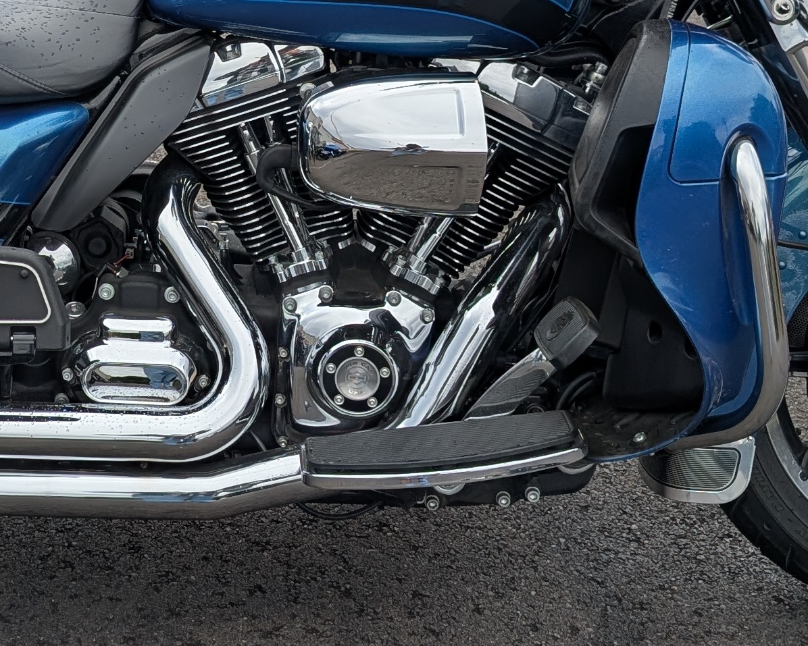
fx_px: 1913
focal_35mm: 80
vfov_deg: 18.9
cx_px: 154
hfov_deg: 23.5
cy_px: 78
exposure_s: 1/630
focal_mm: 6.9
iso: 18
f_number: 1.68
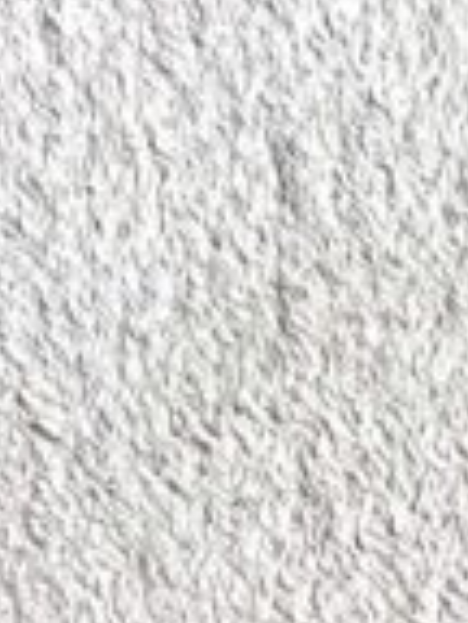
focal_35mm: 144
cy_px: 1549
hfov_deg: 9.5
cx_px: 988
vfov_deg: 11.2
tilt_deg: -82.1
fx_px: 2596
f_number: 1.6
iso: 200
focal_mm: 5.1
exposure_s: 1/60
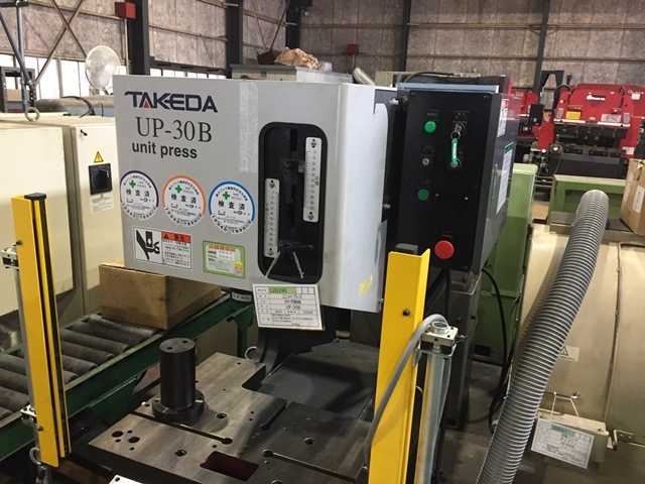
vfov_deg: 48.2
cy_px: 242
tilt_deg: -13.5
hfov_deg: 61.7
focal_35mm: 29
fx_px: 540
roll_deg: -3.0
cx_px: 322
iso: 160
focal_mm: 4.15
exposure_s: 1/30
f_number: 2.2
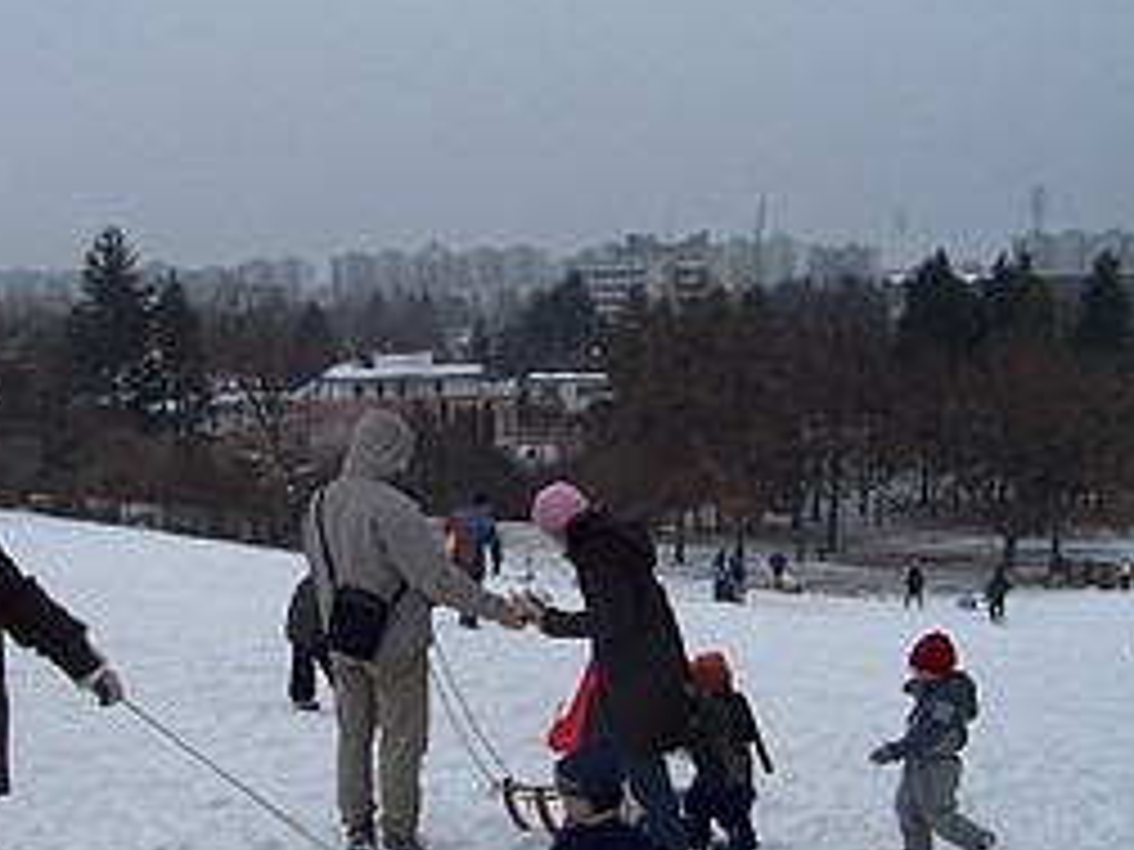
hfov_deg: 35.4
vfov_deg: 27.0
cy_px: 508
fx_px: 1769
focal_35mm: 54
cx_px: 468
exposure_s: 1/125
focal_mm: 5.6
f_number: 5.6
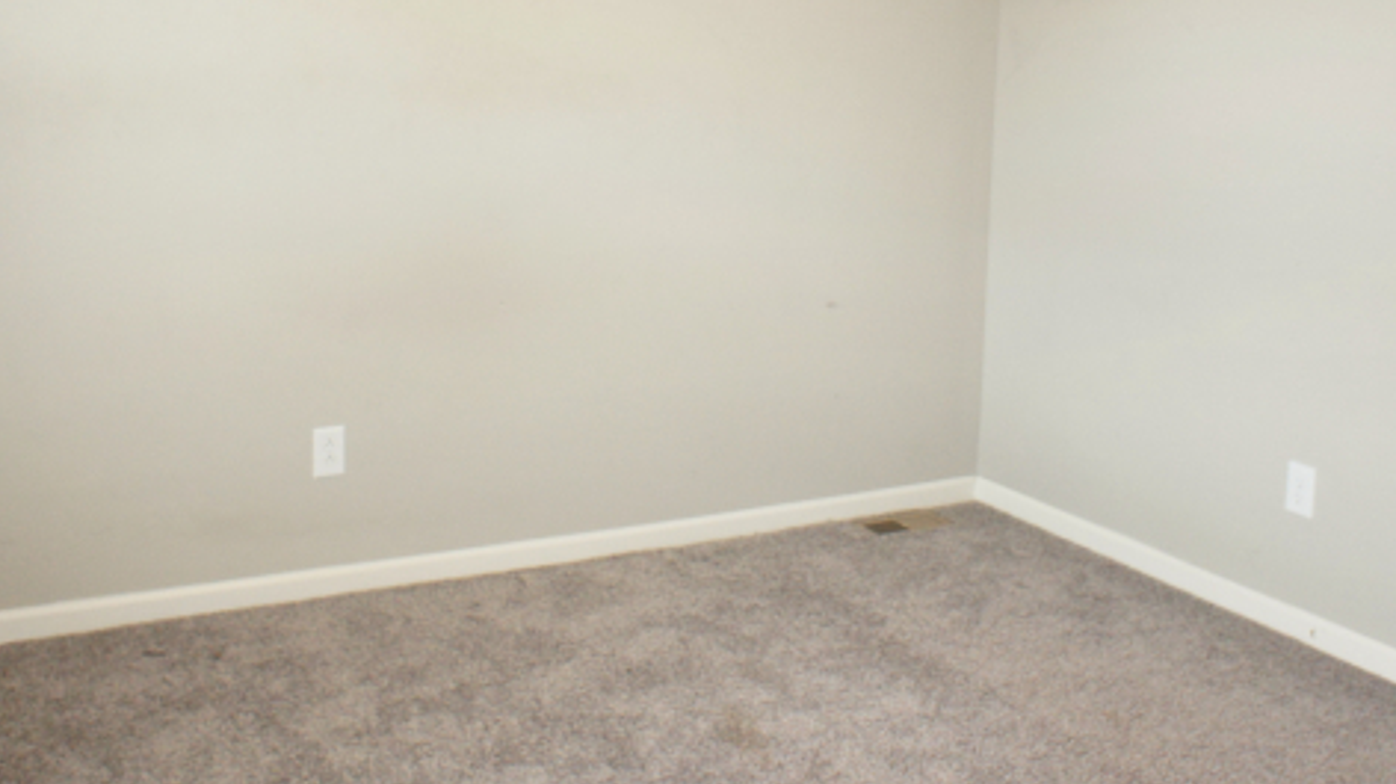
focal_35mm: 40
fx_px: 1480
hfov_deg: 50.5
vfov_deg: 28.9
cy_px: 145
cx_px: 714
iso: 1000
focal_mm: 16
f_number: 2.8
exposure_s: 1/60
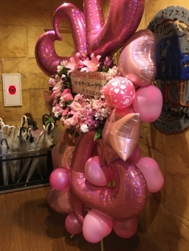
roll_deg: +0.8
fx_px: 247
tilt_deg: -7.6
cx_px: 97
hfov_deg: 41.8
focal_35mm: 34
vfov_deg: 53.7
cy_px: 105
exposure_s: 1/15
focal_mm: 4.15
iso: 250
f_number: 2.2
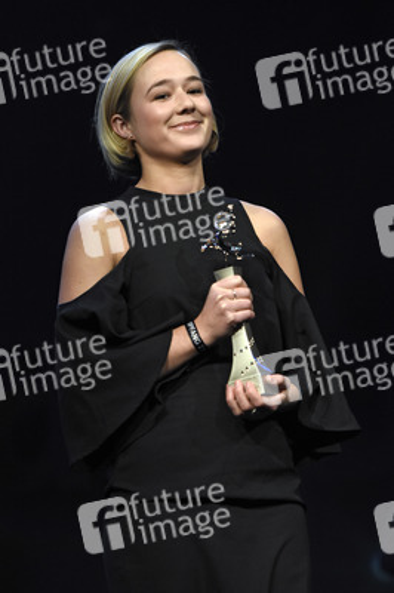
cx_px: 197
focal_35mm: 202
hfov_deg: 6.8
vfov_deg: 10.2
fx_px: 3330
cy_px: 296
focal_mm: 135
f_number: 3.2
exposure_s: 1/320
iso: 1600
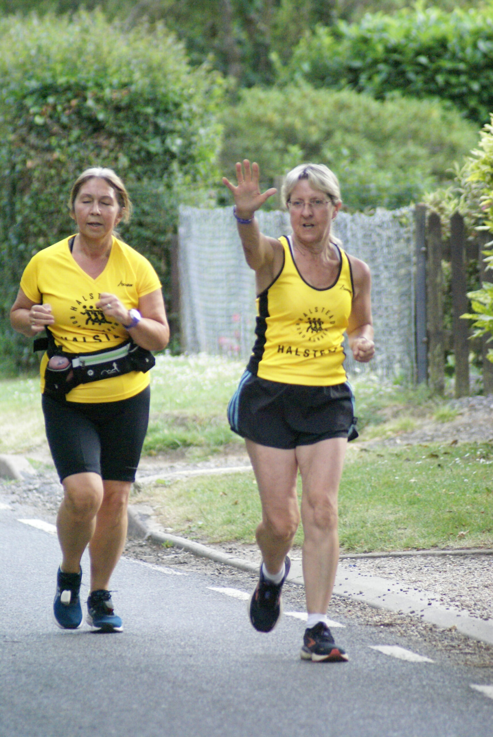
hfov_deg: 3.1
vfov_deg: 4.6
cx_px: 246
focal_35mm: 450
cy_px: 368
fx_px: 9227
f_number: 5.6
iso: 1600
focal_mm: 300
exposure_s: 1/320
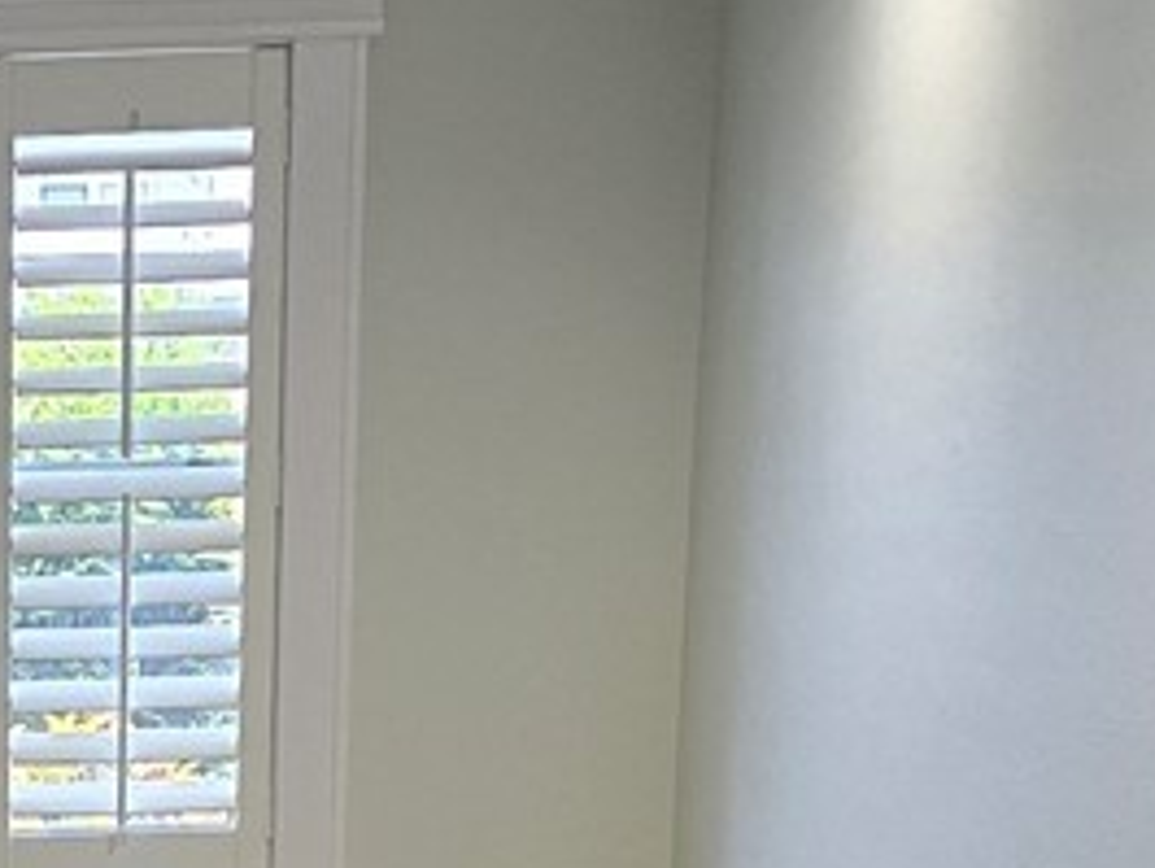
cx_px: -519
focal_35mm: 139
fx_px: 4640
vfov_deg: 9.6
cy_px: 1972
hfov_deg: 13.5
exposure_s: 1/120
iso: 160
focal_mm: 6.3
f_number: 1.7
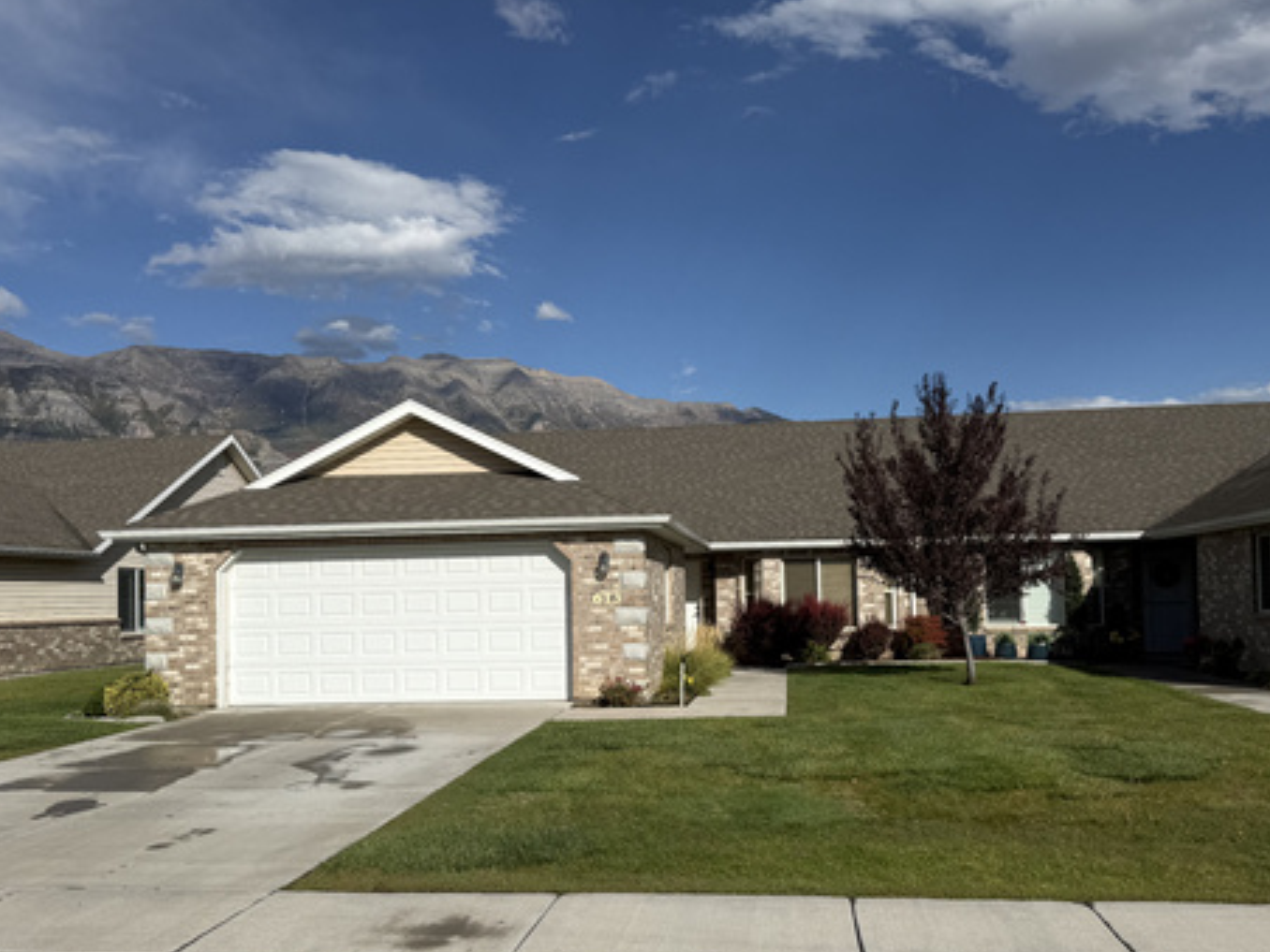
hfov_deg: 54.0
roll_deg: +1.6
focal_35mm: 34
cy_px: 542
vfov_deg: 41.7
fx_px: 1247
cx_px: 652
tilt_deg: -0.9
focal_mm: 6.76
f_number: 1.78
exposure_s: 1/8130
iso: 80
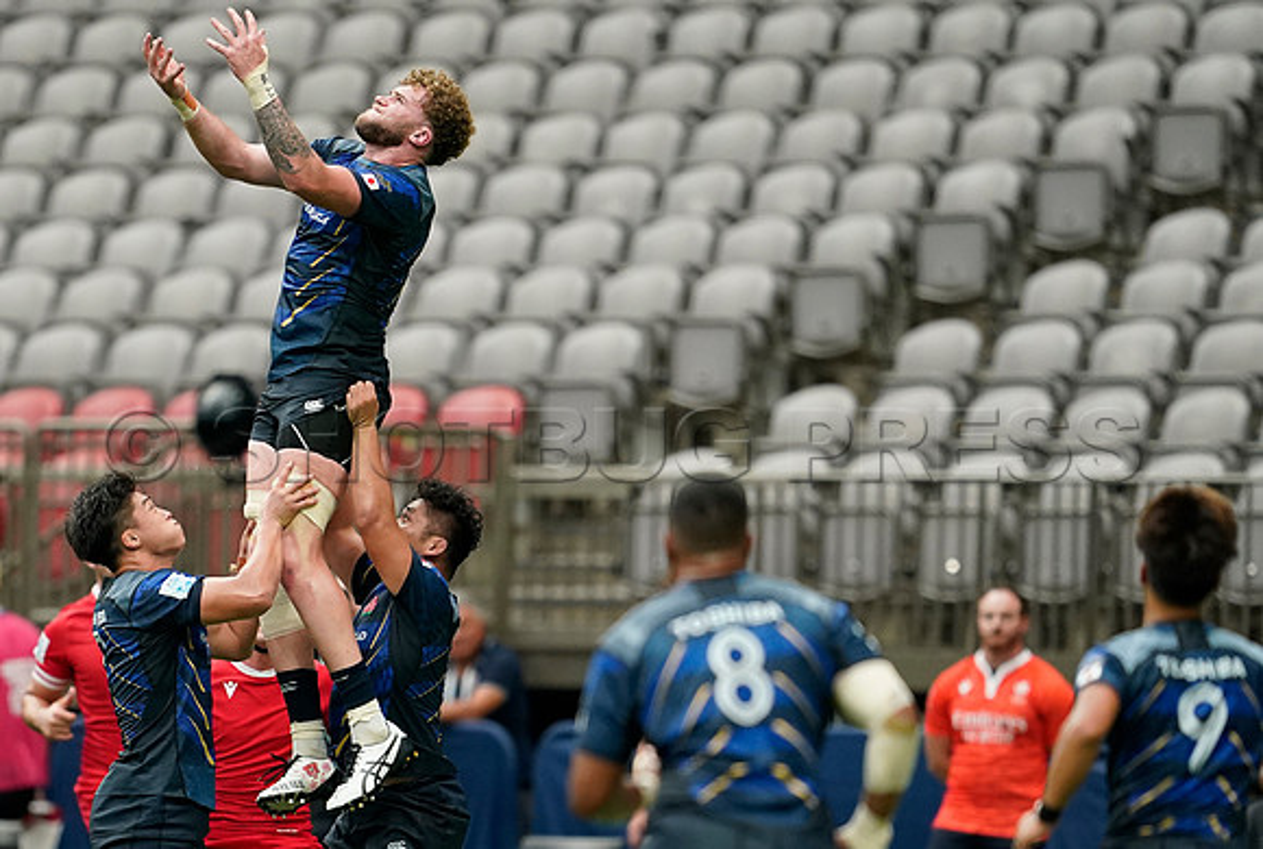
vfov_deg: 3.5
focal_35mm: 400
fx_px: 14070
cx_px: 632
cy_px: 424
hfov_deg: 5.1
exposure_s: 1/2000
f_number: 2.8
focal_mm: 400
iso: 3200
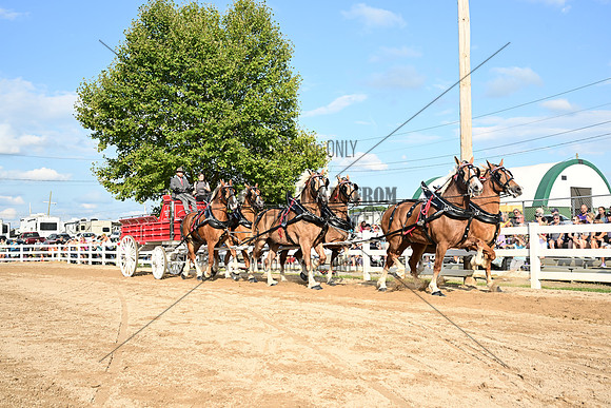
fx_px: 628
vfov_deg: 36.0
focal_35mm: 37
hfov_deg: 51.9
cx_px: 306
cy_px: 204
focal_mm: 37
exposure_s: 1/516
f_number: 7.1
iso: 250
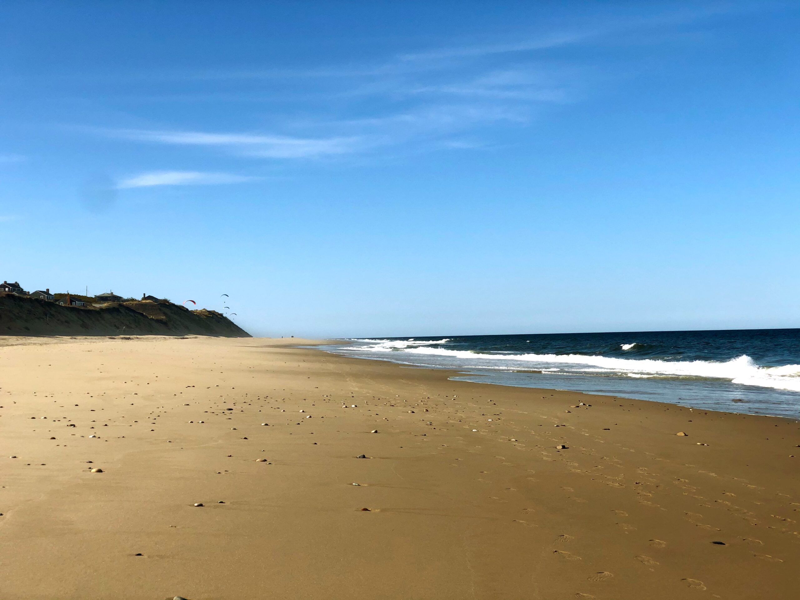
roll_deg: +2.1
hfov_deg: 36.8
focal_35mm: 52
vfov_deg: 28.0
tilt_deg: +2.5
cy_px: 300
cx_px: 400
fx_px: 1202
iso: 16
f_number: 2.4
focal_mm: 6
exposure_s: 1/1548
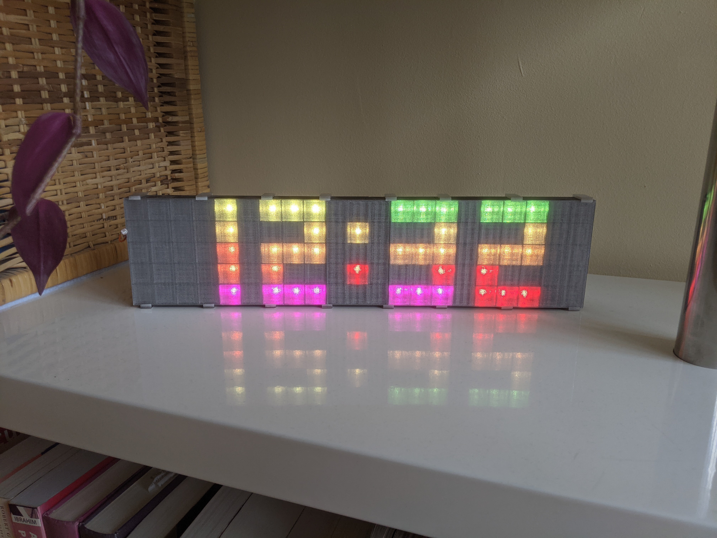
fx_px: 559
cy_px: 269
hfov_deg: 65.3
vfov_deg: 51.4
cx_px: 358
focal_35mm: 27
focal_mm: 4.44
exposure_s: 1/264
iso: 49
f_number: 1.8
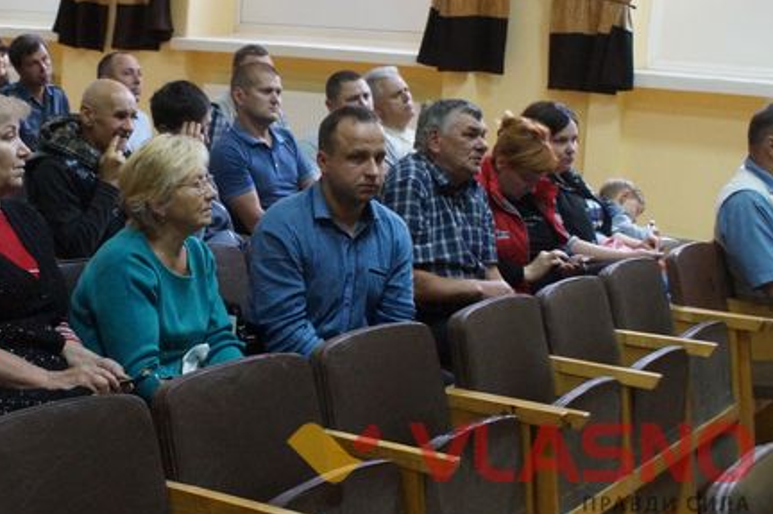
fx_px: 1458
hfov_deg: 29.2
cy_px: 210
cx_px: 179
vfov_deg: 20.0
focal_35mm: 68
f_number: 4.5
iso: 3200
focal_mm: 28
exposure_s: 1/80
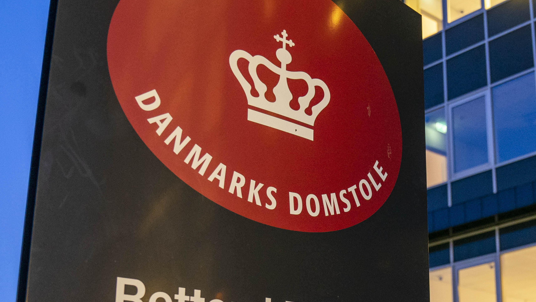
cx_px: 416
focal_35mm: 61
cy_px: 206
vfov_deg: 19.7
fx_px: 867
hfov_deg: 33.5
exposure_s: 1/8
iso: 2000
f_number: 3.2
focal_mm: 25
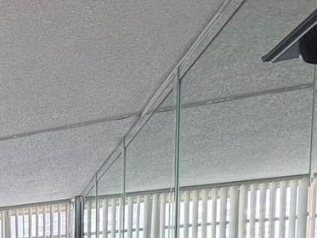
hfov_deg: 25.0
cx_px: -202
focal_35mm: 48
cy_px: 326
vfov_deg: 25.3
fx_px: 440
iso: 125
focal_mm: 2.22
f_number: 2.2
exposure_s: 1/121
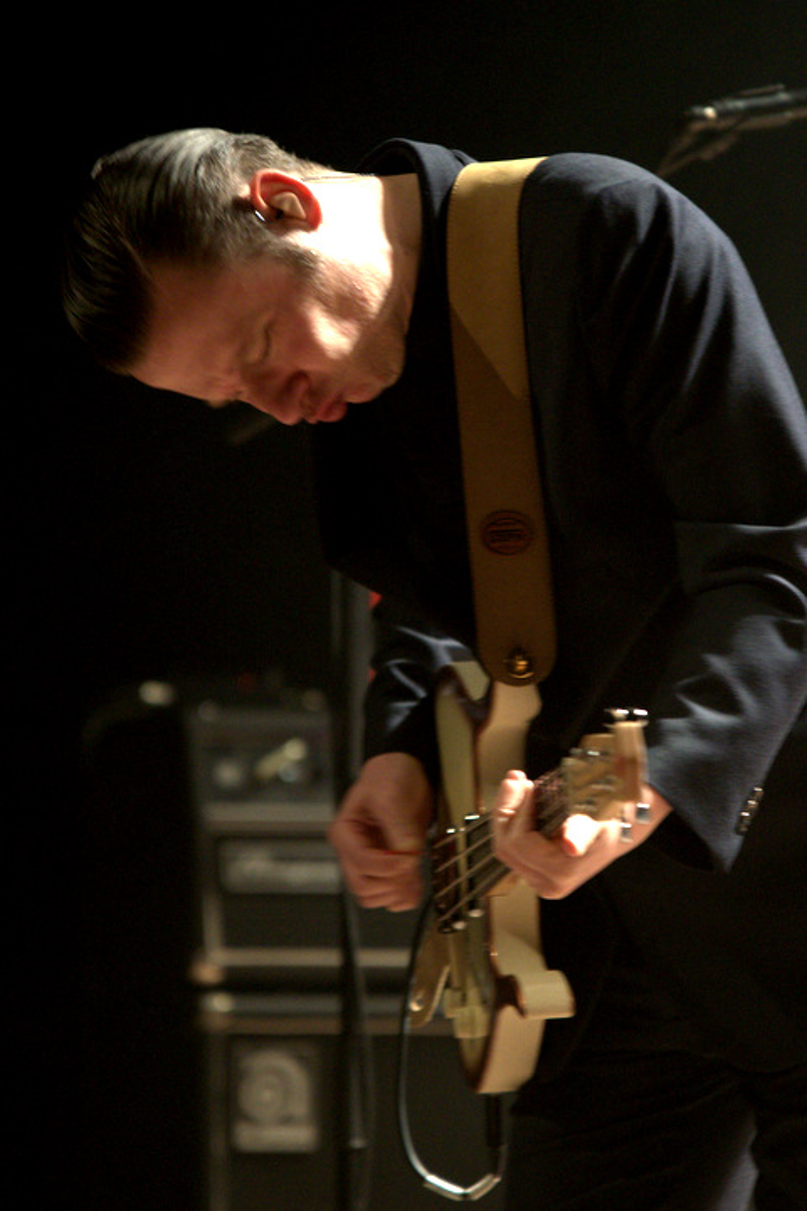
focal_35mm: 300
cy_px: 606
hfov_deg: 4.6
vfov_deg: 6.9
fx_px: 10087
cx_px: 404
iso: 3200
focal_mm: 200
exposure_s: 1/100
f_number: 2.8
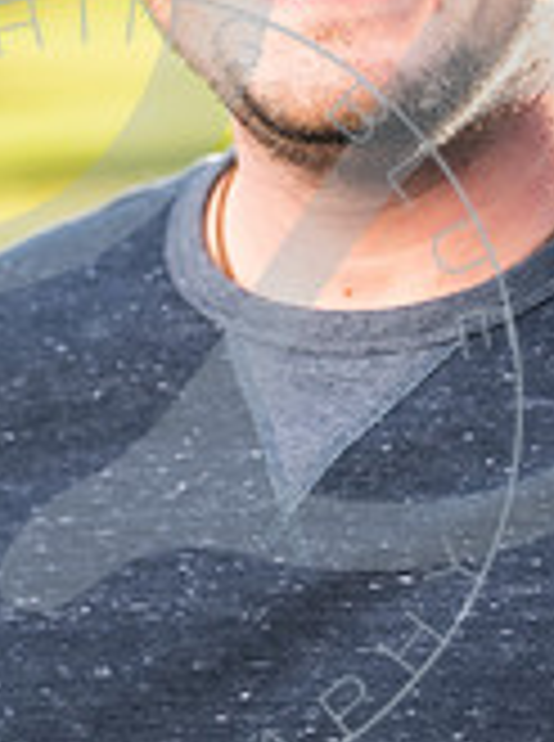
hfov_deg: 8.0
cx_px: 306
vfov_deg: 10.7
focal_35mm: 184
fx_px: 3942
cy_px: 63
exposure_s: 1/400
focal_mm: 70
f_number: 2.8
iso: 100
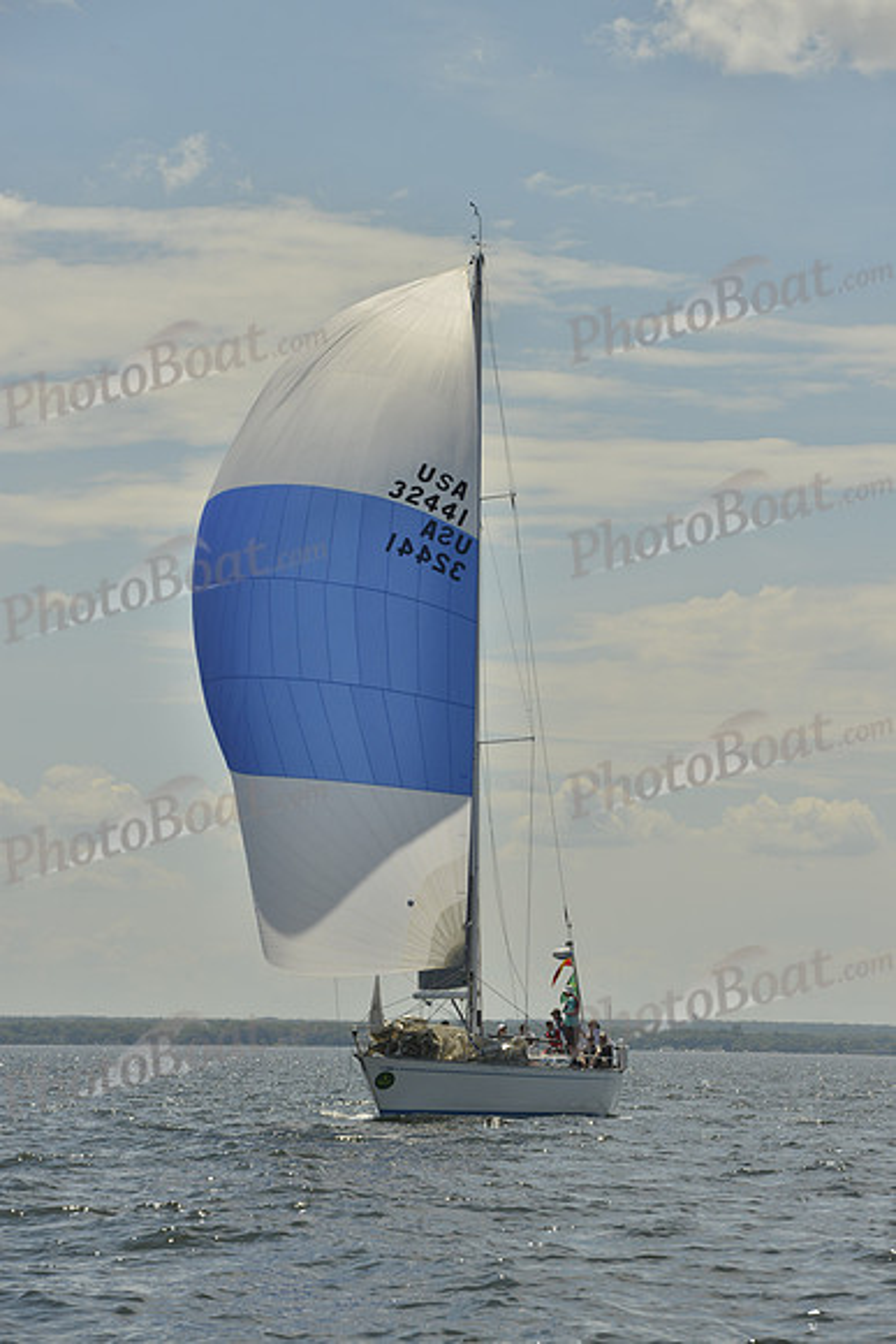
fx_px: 5410
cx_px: 448
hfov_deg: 9.5
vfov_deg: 14.2
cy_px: 672
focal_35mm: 145
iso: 280
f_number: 10
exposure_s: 1/1600
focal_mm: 145
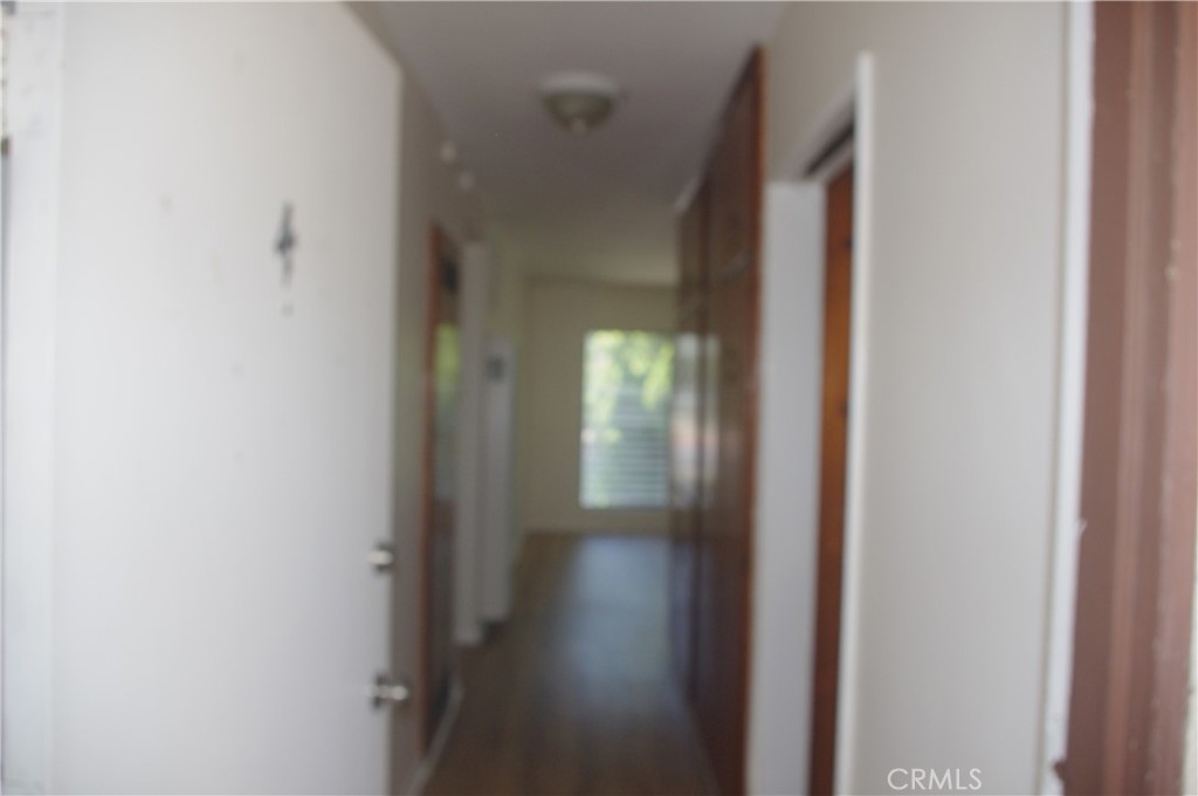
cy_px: 398
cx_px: 599
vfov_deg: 47.8
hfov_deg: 67.4
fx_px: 897
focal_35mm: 27
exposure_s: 1/50
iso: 400
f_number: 7.1
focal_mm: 18
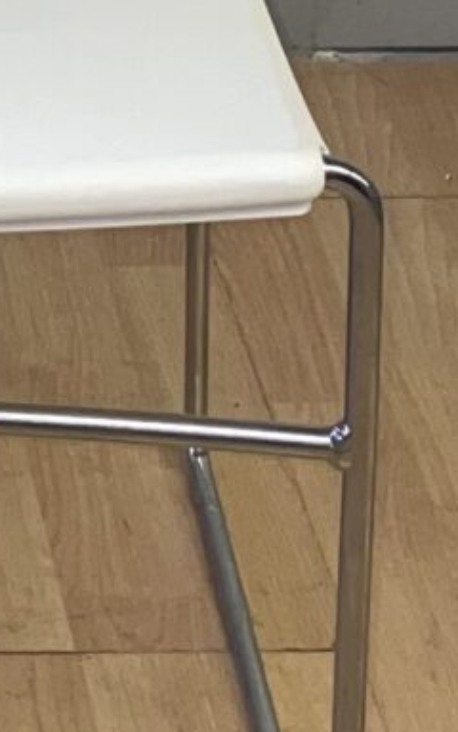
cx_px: -391
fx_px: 3668
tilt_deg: -19.8
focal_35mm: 184
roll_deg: +0.2
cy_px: -524
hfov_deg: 6.9
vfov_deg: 10.8
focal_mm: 4.2
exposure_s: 1/120
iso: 80
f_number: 1.6
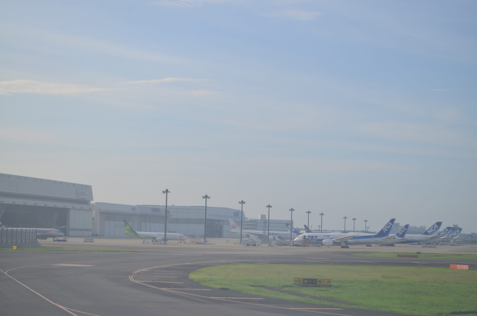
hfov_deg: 24.7
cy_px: 158
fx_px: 1091
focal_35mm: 82
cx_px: 238
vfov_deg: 16.5
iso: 100
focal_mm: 55
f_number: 7.1
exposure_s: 1/500
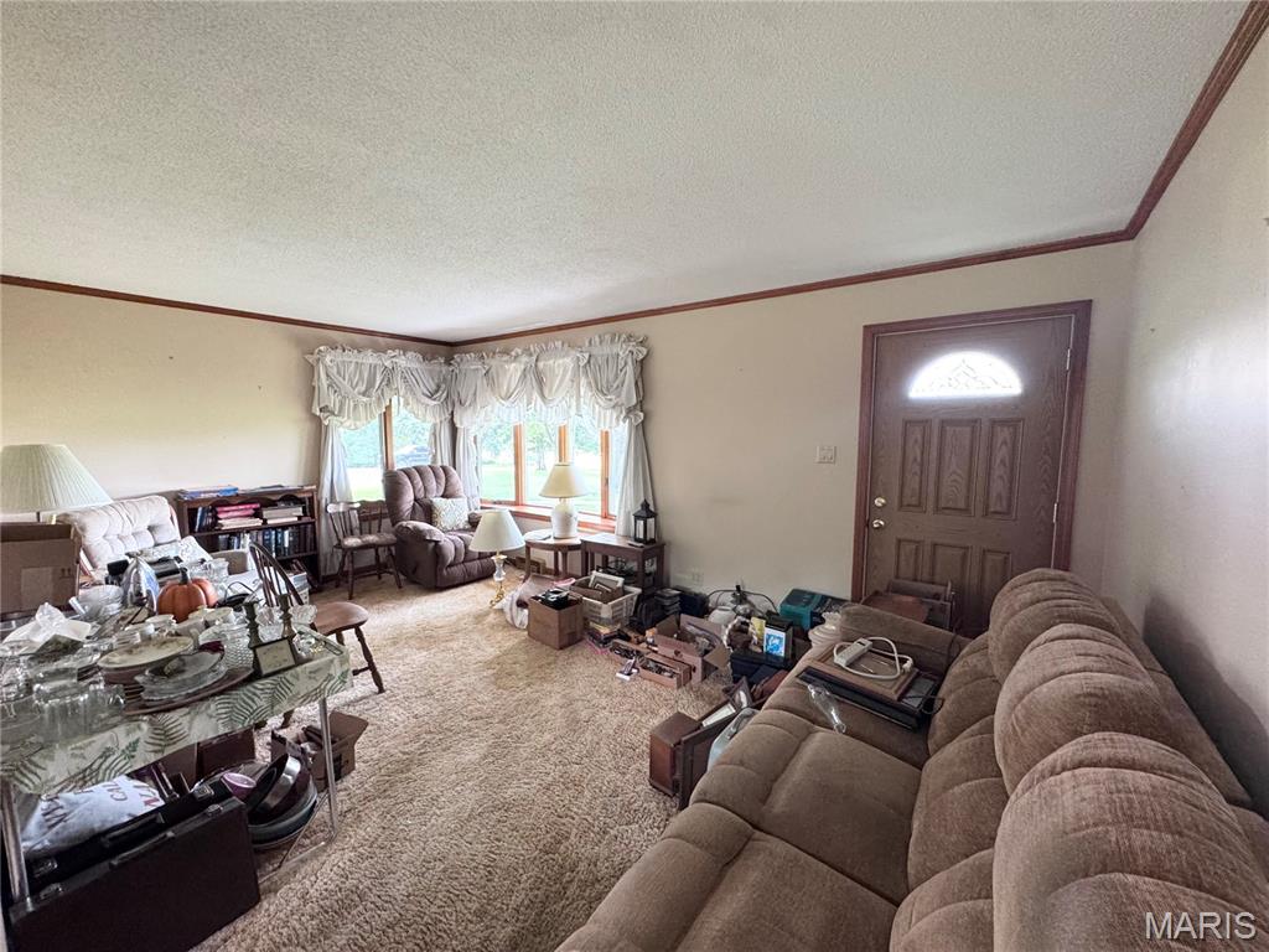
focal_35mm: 14
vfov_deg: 85.7
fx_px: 513
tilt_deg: -6.1
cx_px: 634
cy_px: 476
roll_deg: +1.0
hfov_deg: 102.1
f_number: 2.2
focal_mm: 2.22
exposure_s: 1/60
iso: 500
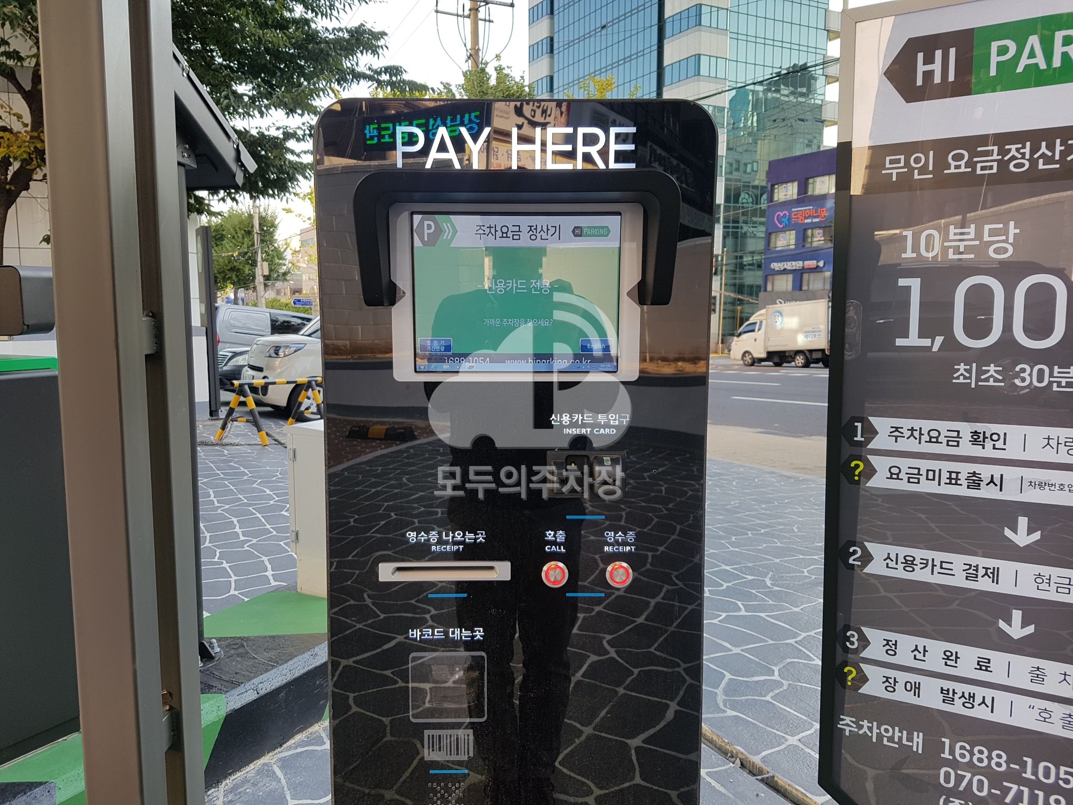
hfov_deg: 67.3
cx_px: 536
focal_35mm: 26
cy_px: 402
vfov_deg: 53.1
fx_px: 806
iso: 50
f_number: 1.7
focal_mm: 4.2
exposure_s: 1/442
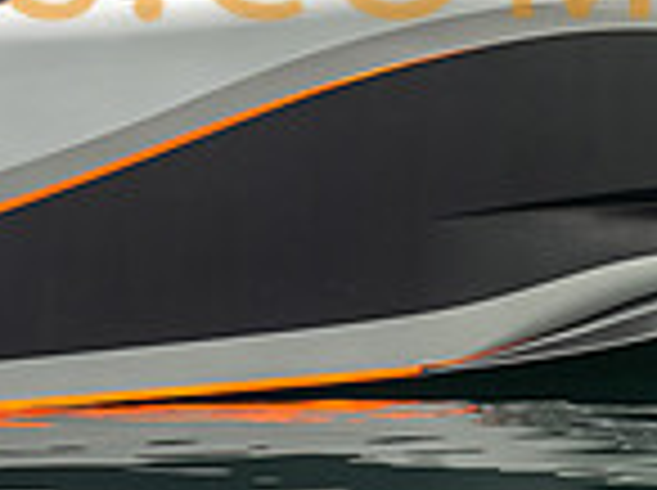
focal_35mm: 421
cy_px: -74
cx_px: -644
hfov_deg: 4.6
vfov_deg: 3.5
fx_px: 7977
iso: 100
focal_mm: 110
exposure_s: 1/800
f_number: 3.5
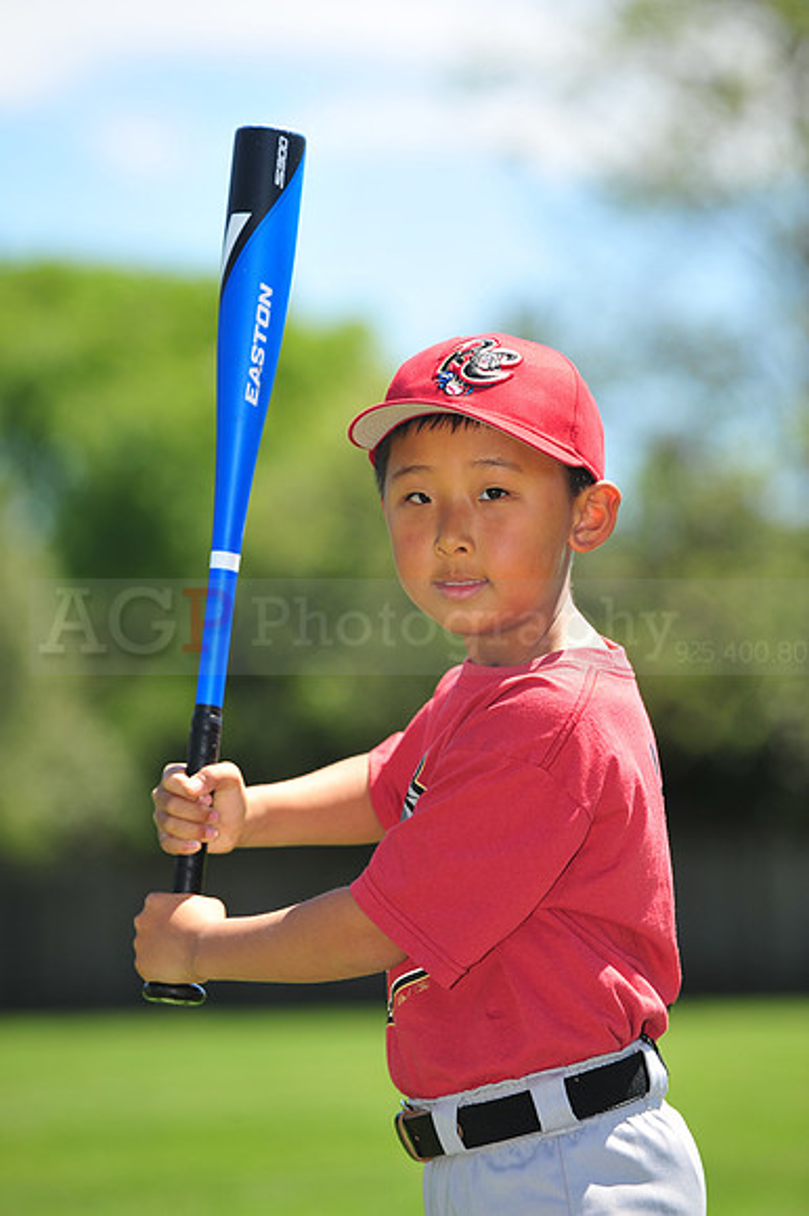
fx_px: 6749
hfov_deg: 6.9
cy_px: 608
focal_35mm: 200
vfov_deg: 10.3
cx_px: 404
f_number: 4.5
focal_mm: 200
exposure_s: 1/640
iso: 200
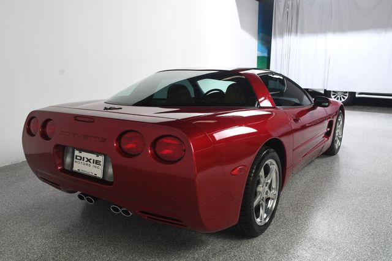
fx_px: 326
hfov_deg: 62.0
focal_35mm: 30
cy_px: 130
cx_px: 196
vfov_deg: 43.6
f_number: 8
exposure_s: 1/160
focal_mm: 20
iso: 100
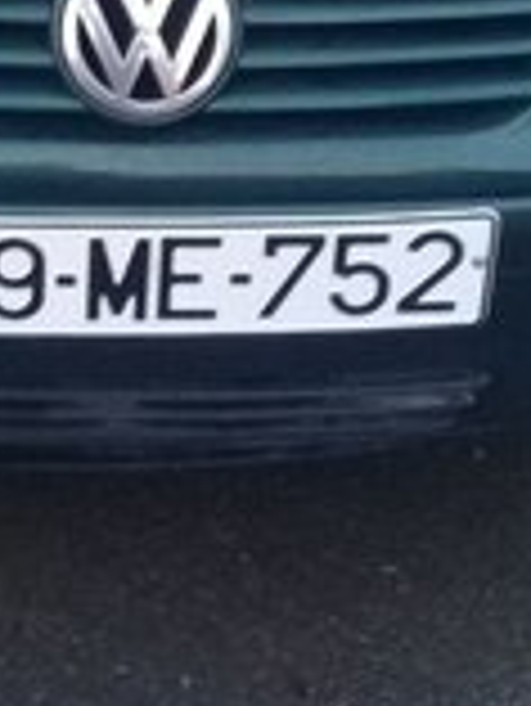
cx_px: 45
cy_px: -103
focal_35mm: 98
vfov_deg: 19.1
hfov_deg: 14.9
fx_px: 2002
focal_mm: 3.3
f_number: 2.2
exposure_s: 1/20
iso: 200
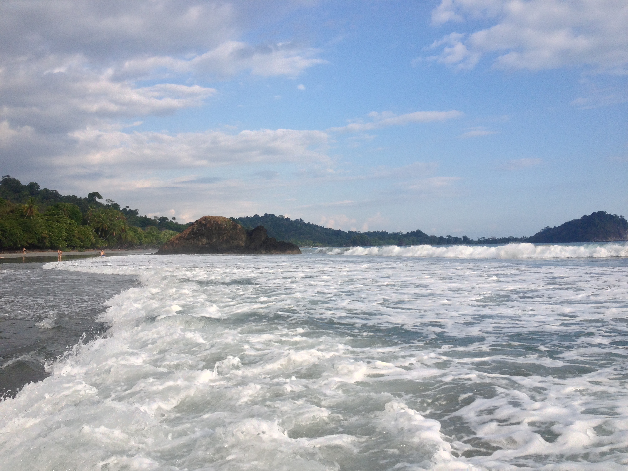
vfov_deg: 40.7
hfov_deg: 52.6
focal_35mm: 35
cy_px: 236
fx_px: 635
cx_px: 314
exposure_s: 1/1842
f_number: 2.4
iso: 50
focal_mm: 4.28
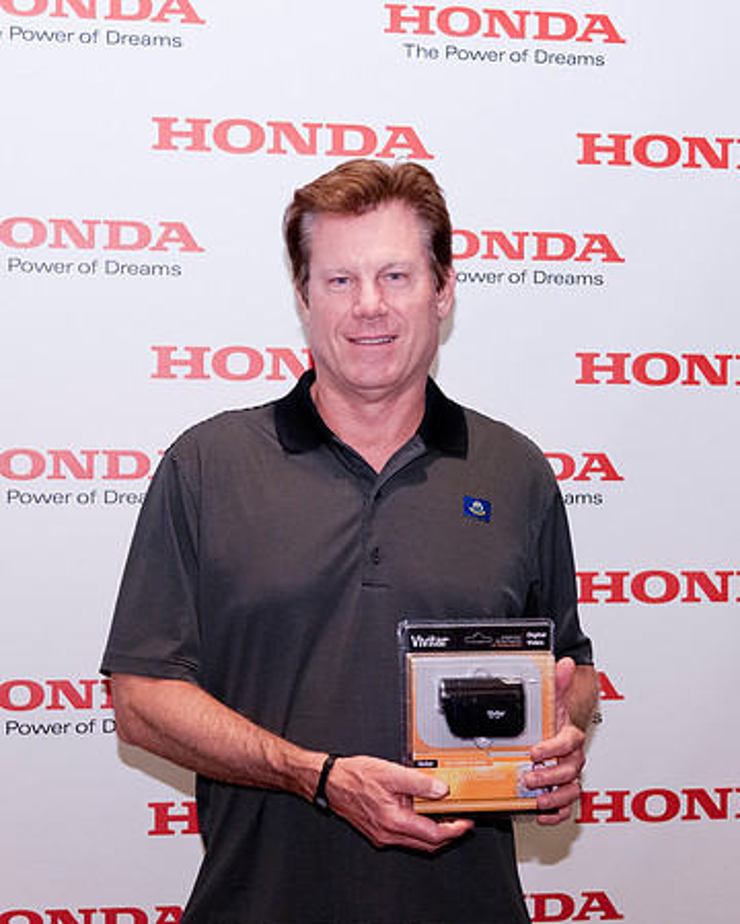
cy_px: 459
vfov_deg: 26.3
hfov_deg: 21.1
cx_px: 377
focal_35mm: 72
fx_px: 1983
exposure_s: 1/100
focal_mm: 34
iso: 1250
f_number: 4
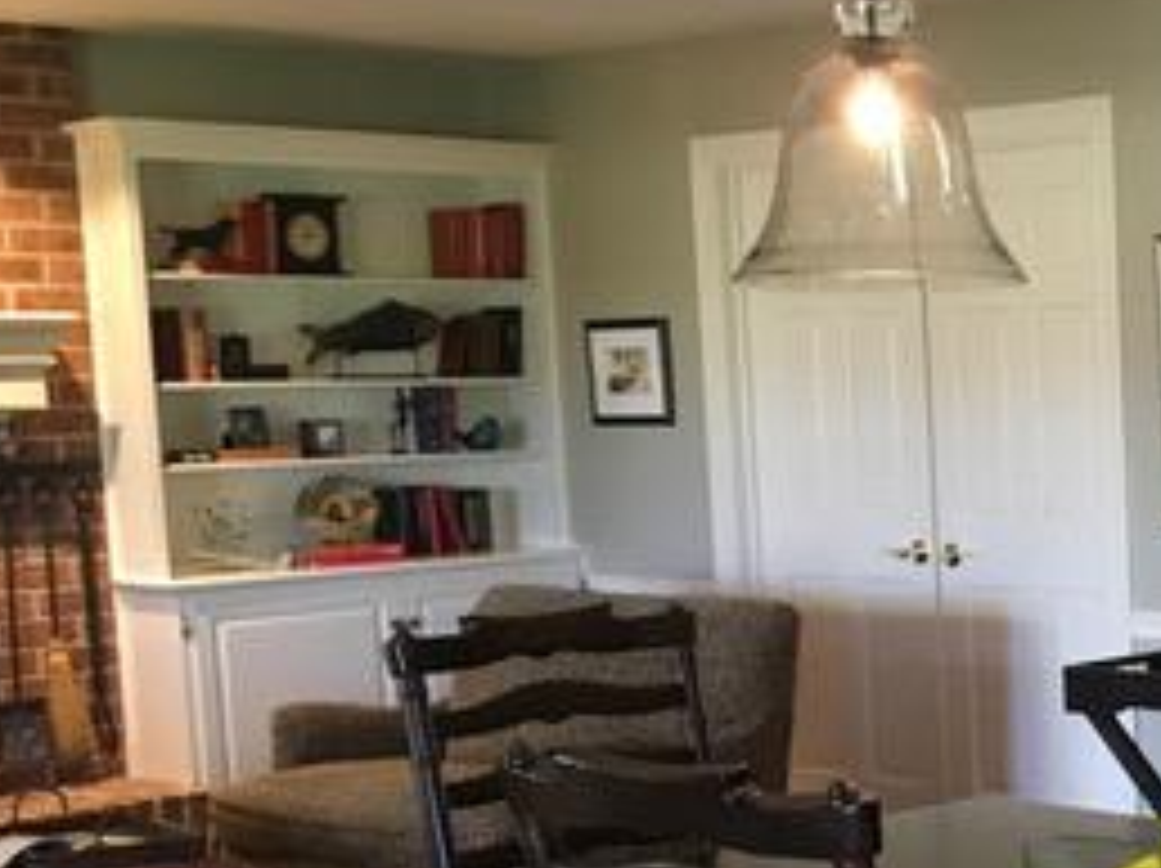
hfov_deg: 24.7
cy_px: 652
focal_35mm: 72
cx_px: 1368
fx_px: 2413
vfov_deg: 20.2
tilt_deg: -7.1
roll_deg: +1.3
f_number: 2.2
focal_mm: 4.15
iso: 200
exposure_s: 1/24
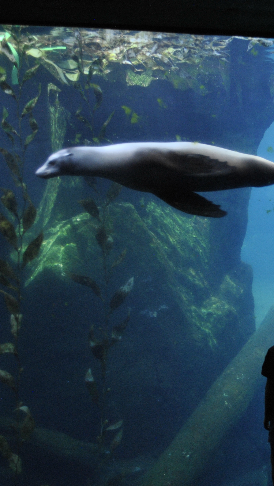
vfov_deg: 36.6
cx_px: 289
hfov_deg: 20.3
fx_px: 736
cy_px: 243
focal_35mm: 57
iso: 400
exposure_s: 1/40
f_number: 4
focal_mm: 24
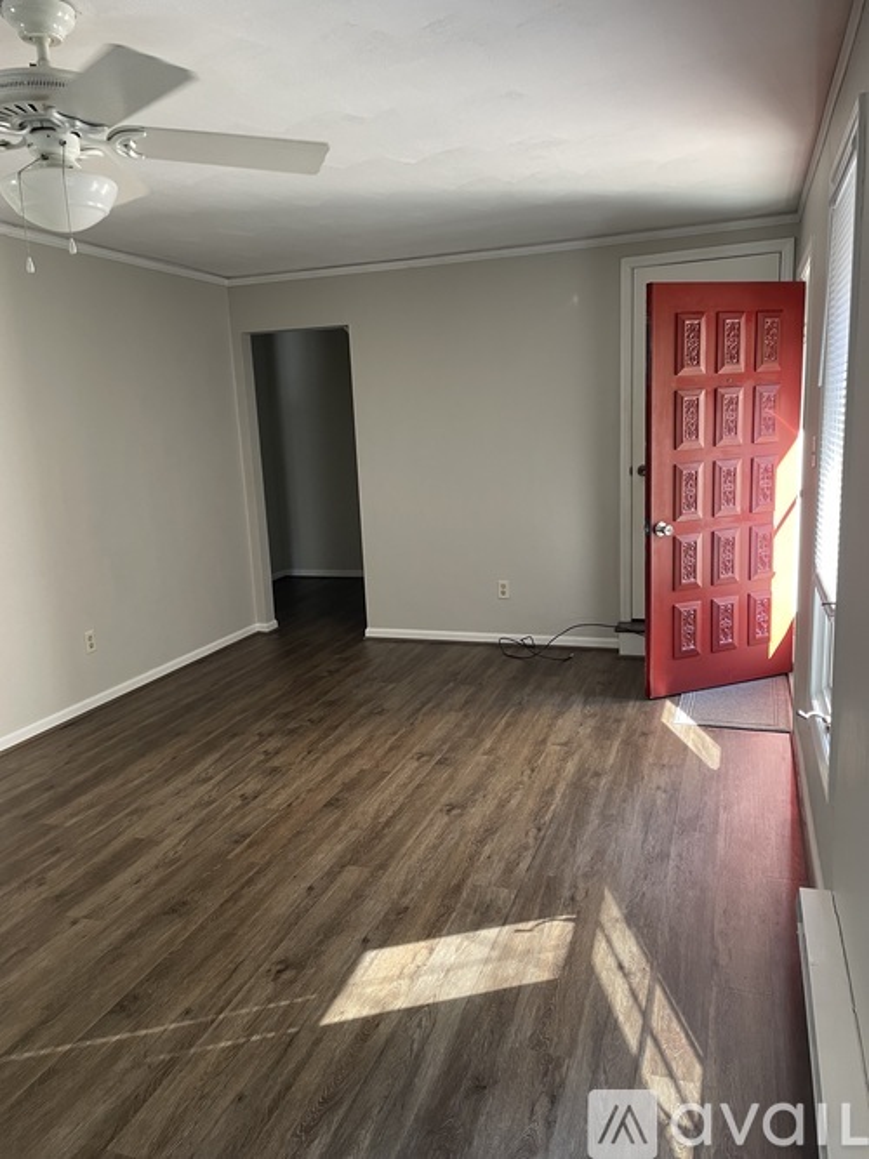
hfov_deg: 53.0
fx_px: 871
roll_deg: +3.0
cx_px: 434
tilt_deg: -12.1
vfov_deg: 67.3
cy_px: 580
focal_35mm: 26
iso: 125
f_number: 1.6
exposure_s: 1/86
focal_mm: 4.2
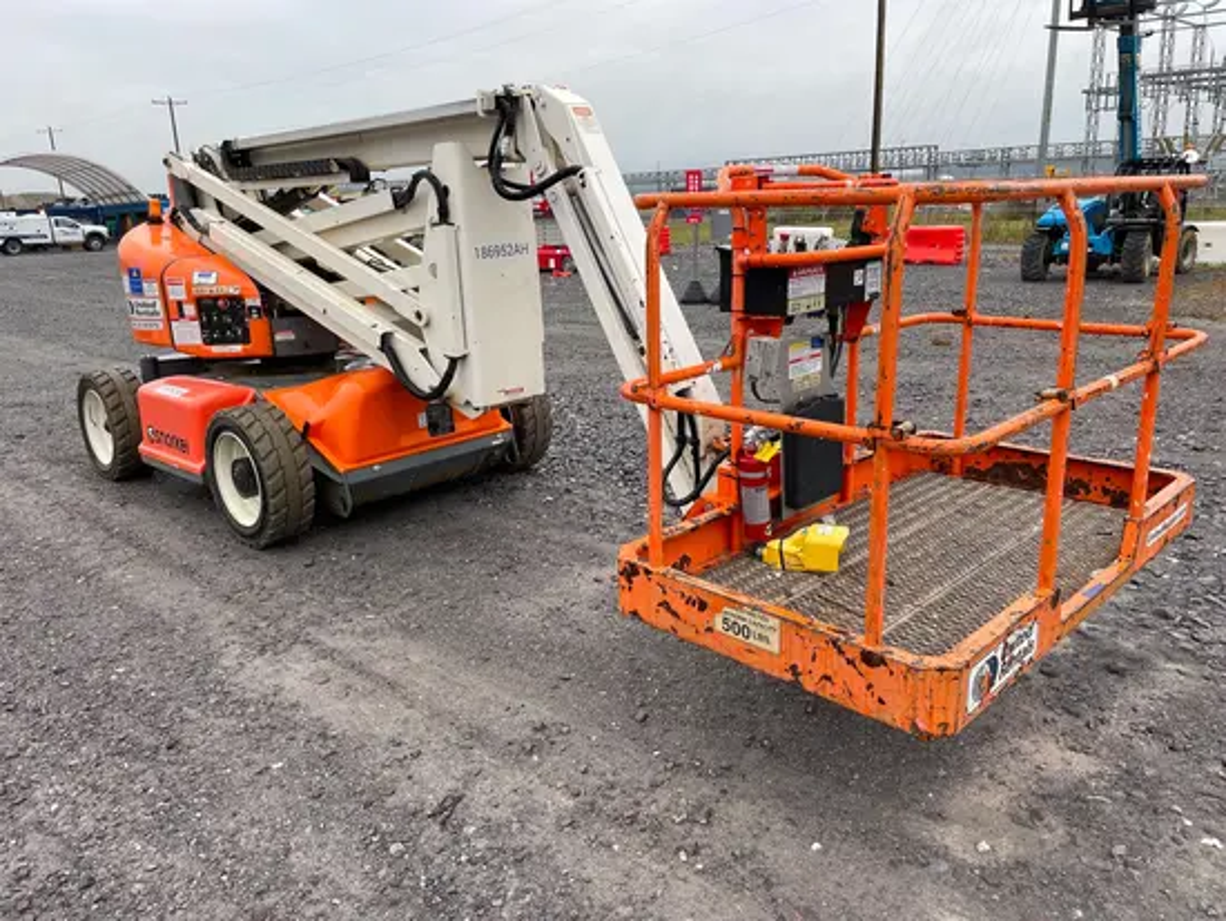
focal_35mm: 26
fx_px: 921
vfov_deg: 53.1
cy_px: 460
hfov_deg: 67.3
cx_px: 613
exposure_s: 1/410
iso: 32
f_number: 1.6
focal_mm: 4.2
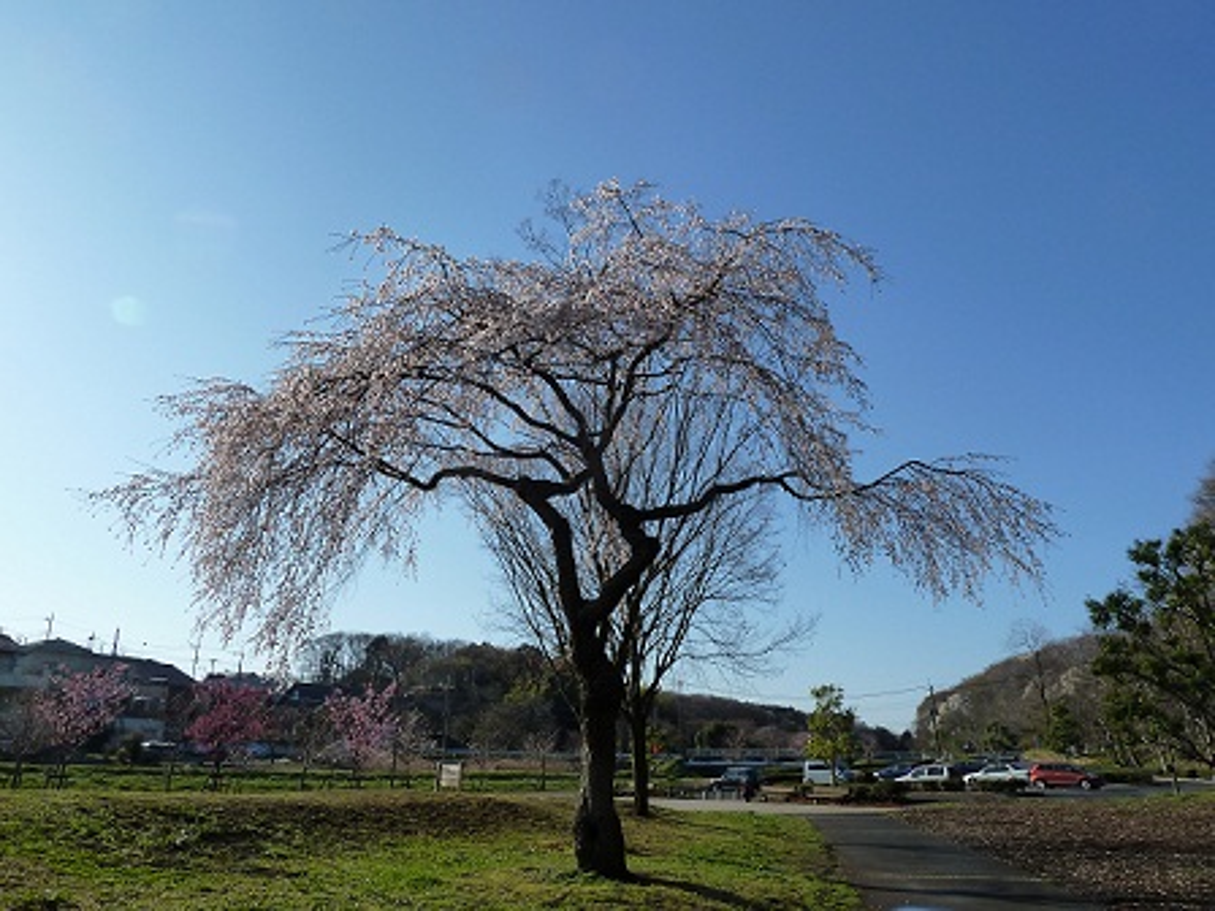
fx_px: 877
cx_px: 608
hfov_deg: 69.4
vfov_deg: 54.9
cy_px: 456
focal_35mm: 25
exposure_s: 1/500
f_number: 5
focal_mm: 4.1
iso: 125
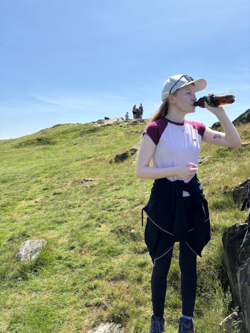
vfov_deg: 67.3
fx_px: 250
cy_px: 166
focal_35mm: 26
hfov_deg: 53.1
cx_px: 125
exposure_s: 1/3021
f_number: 1.6
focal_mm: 5.96
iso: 50
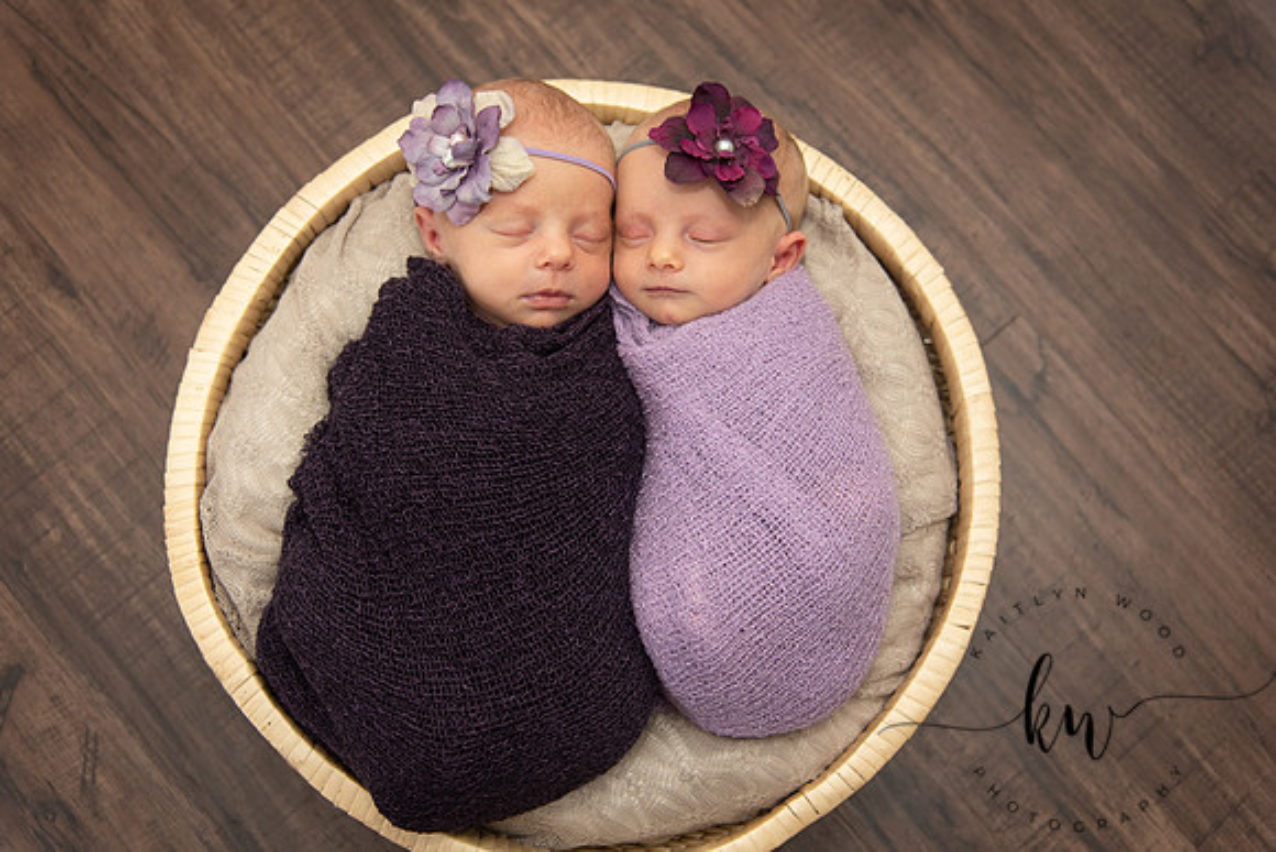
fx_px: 1560
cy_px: 426
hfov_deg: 44.5
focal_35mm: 44
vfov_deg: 30.5
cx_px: 638
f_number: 4
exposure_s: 1/200
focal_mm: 44
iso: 400
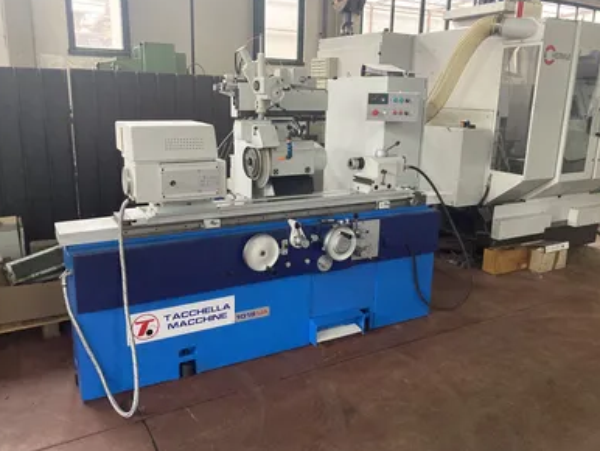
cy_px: 222
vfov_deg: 48.3
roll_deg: -0.8
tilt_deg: -13.4
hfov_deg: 61.6
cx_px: 297
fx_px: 503
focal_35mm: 29
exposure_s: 1/40
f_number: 1.8
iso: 400
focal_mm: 3.99
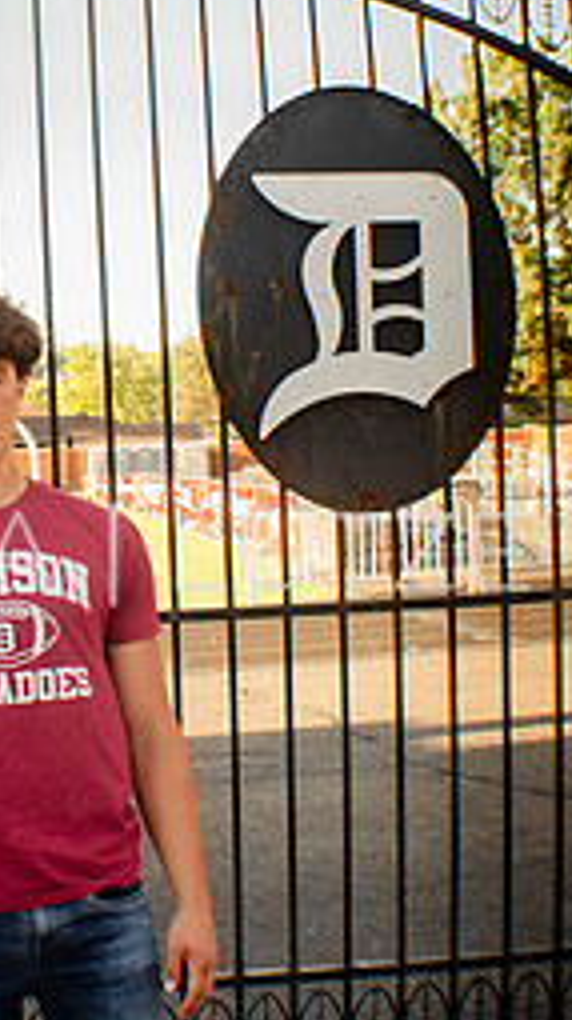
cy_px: 420
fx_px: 2622
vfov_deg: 22.0
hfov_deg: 12.3
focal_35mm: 97
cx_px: -20
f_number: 6.3
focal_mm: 35
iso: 200
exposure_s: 1/160
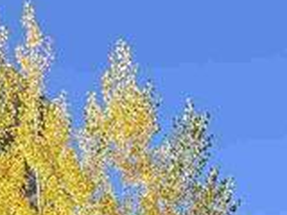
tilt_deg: +0.6
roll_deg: +1.0
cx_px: 624
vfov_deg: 8.2
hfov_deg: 11.3
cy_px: 636
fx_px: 1277
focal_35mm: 154
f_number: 1.78
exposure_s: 1/788
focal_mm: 6.76
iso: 100
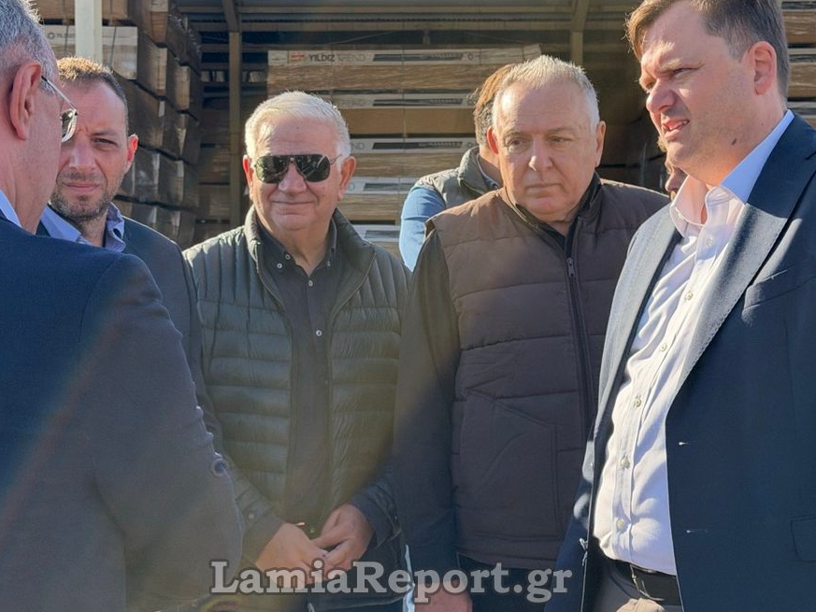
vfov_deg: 22.3
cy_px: 292
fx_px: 1556
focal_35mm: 66
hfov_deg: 29.4
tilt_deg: -1.0
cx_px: 392
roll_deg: -0.1
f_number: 1.78
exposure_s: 1/1608
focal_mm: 6.76
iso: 100
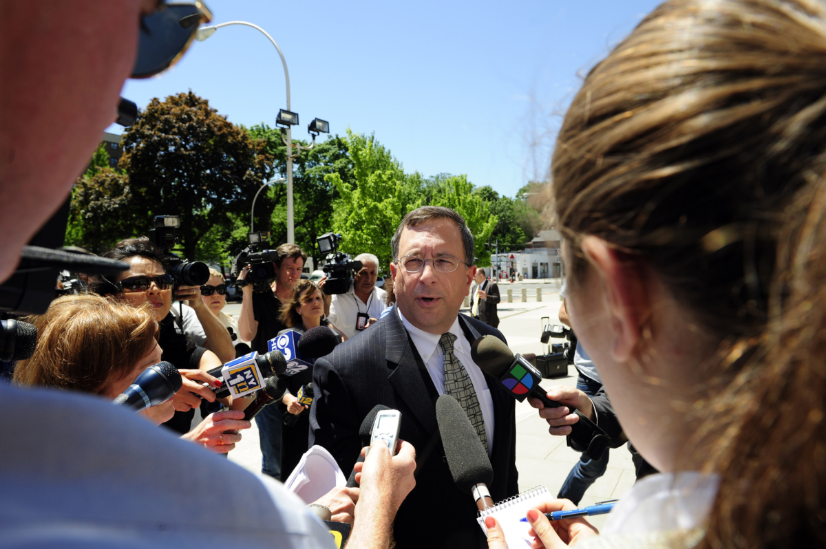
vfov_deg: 53.1
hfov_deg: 73.8
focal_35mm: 24
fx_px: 550
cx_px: 413
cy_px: 274
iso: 400
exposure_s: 1/500
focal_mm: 24
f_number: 8
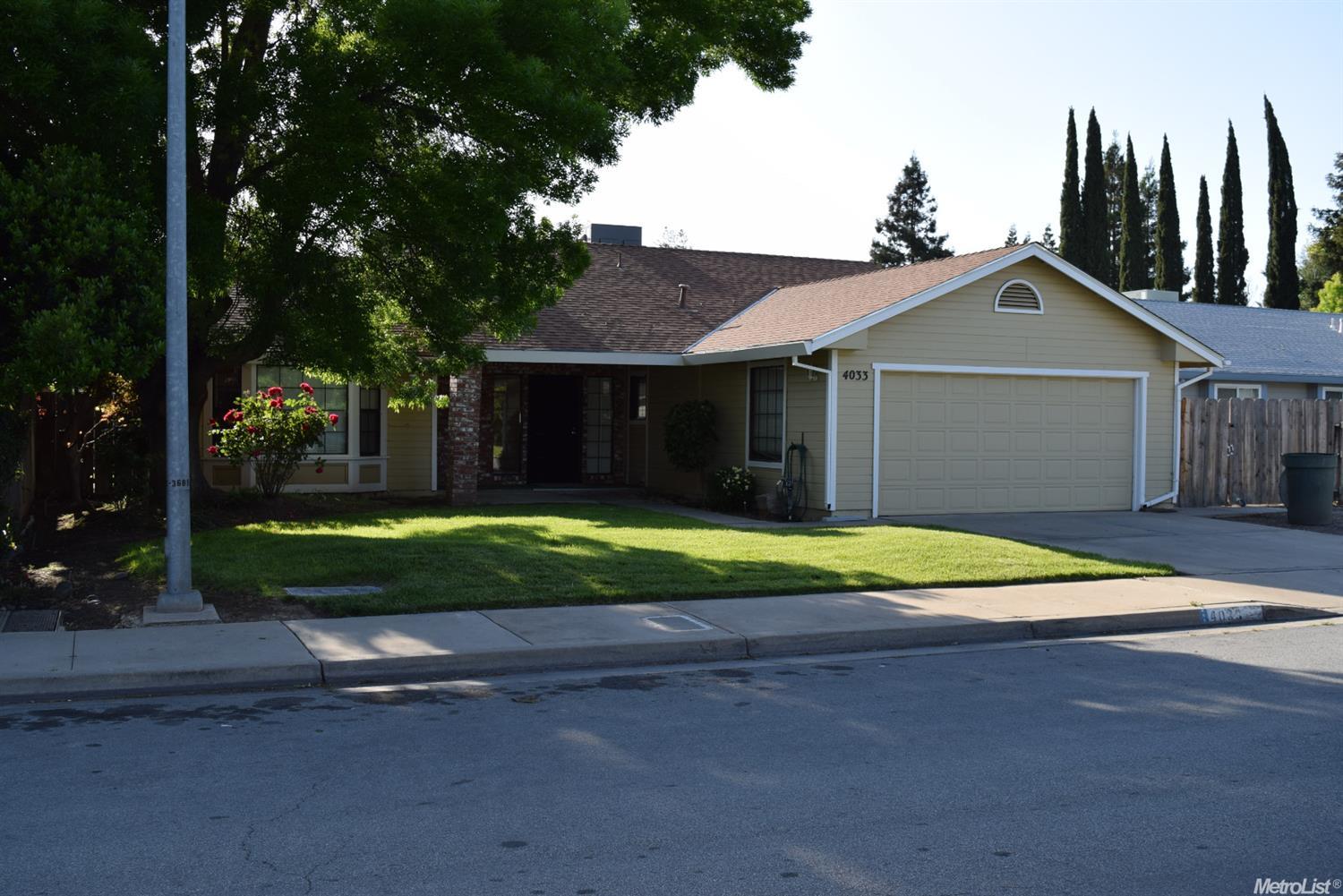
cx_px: 672
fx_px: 1343
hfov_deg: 53.1
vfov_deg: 36.9
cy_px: 448
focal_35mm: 36
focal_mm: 24
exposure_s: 1/200
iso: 100
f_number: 7.1
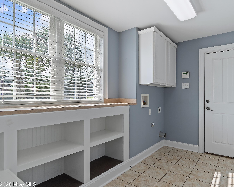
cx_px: 141
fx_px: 145
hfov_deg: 76.7
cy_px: 97
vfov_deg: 65.5
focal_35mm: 21
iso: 100
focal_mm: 12
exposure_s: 1/60
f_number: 4.8
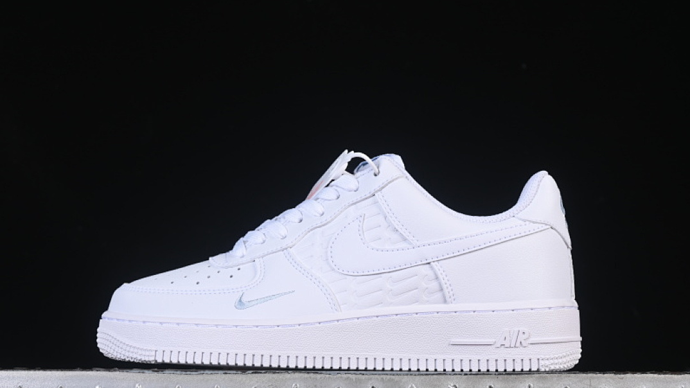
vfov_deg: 15.3
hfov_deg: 26.9
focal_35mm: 79
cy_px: 229
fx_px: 1445
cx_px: 344
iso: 160
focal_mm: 50
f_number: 8
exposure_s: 1/100
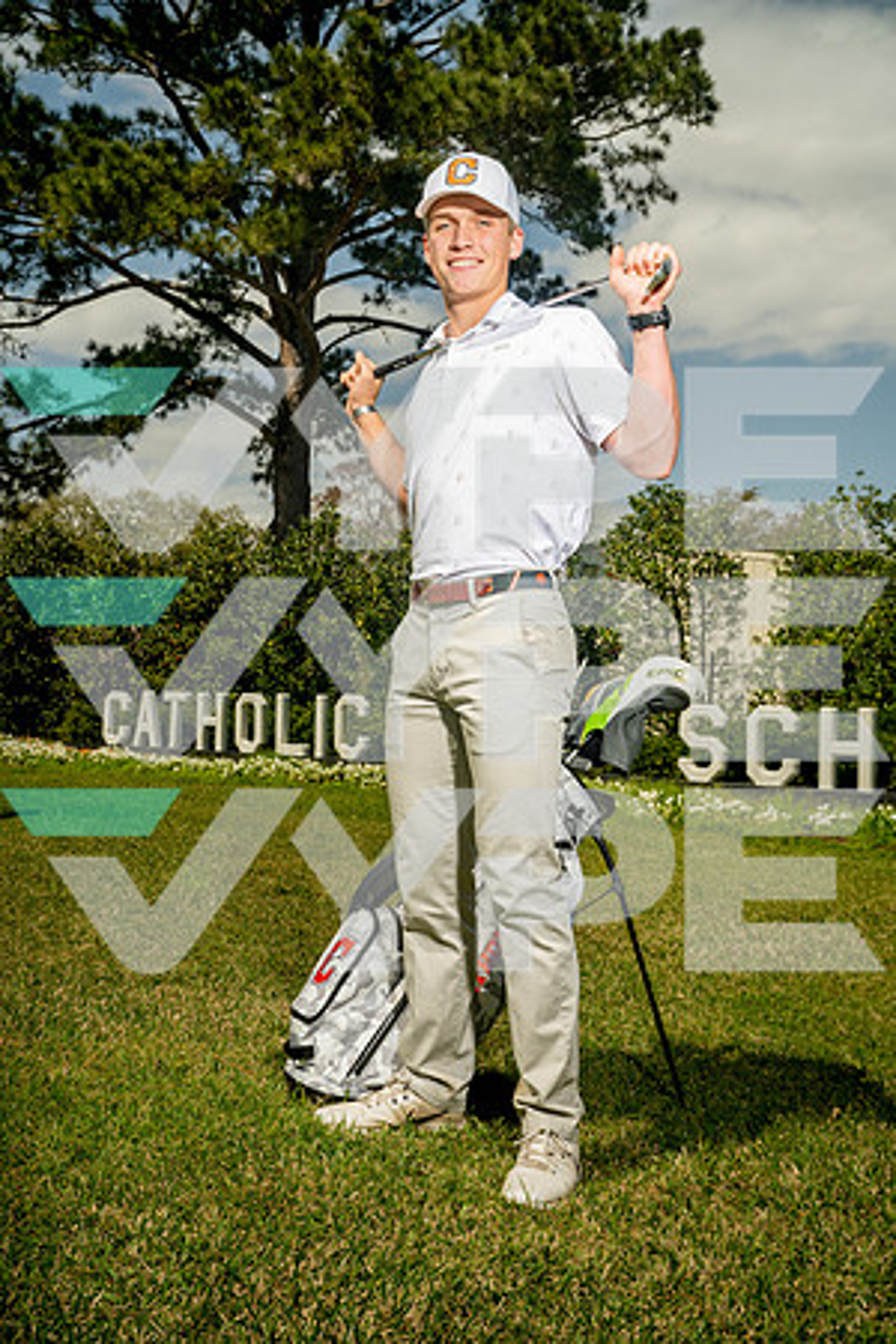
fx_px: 1381
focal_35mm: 37
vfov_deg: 51.9
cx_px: 448
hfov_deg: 35.9
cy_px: 672
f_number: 8
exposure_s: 1/250
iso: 100
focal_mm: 37
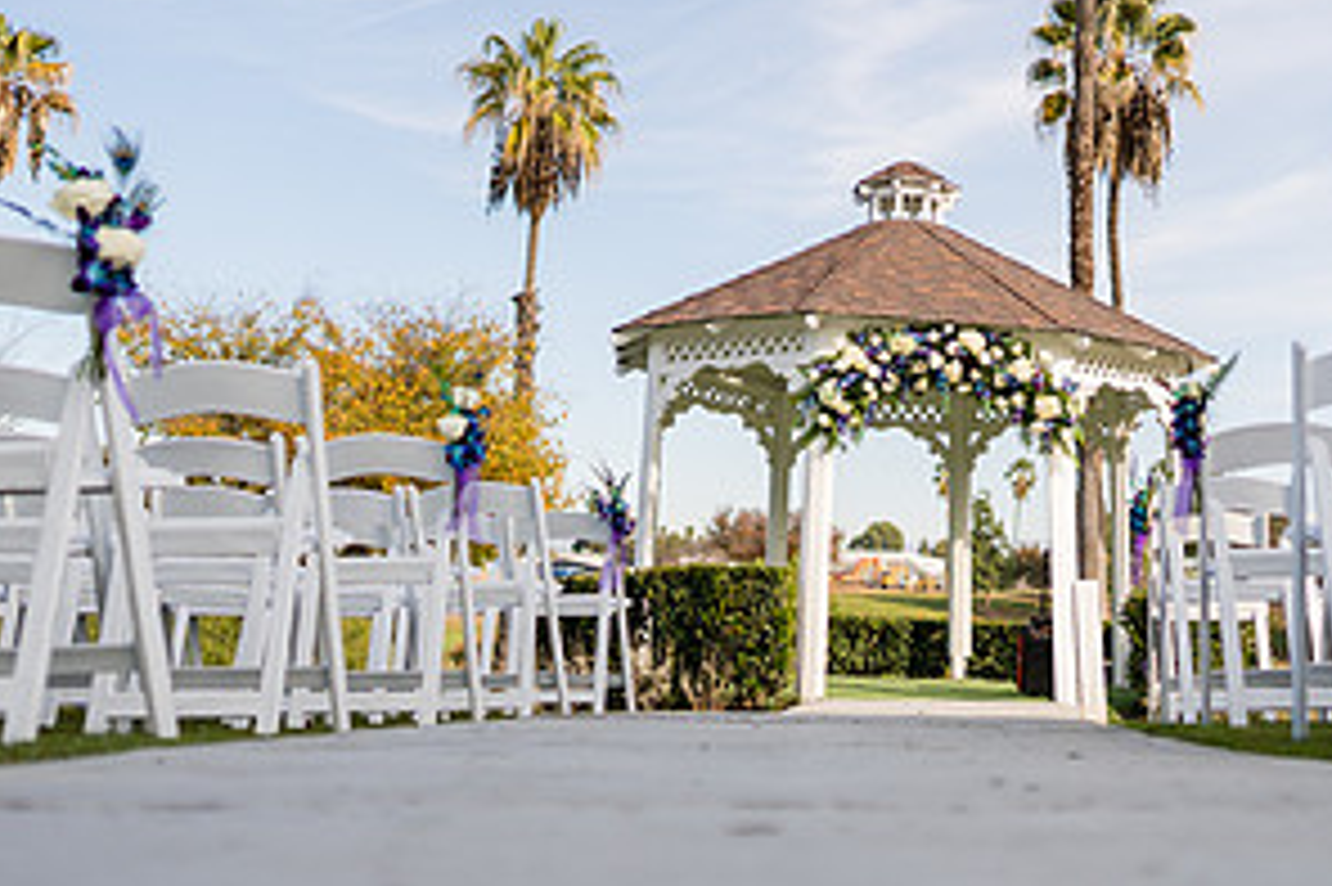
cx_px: 832
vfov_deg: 27.9
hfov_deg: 41.6
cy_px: 160
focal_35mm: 47
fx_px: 1738
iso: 100
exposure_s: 1/8000
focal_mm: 24
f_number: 1.4
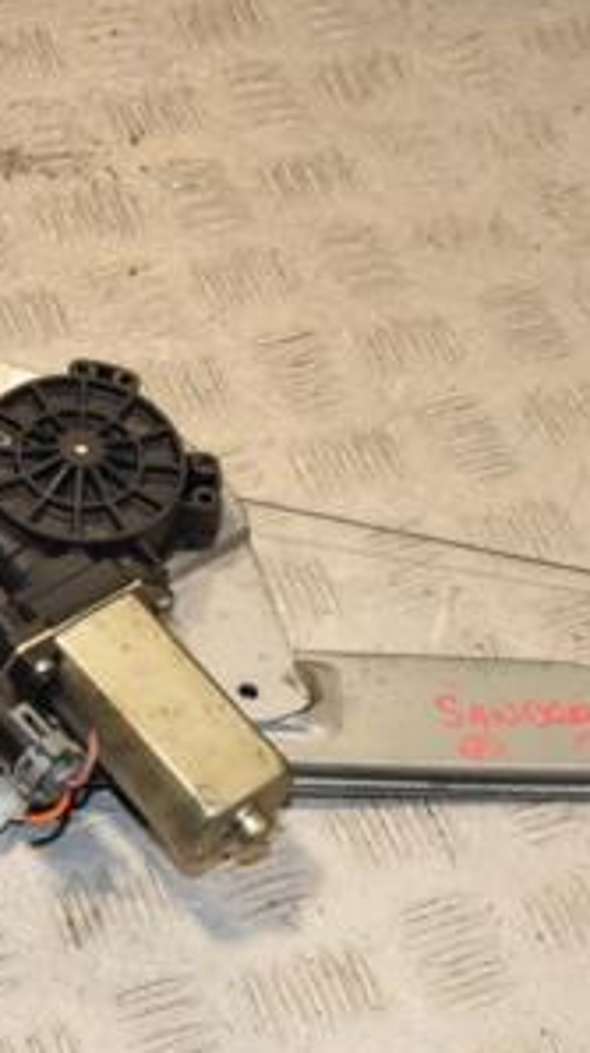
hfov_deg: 15.8
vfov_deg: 27.8
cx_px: 131
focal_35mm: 76
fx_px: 2120
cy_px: 671
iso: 800
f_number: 10
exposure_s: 1/200
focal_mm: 24
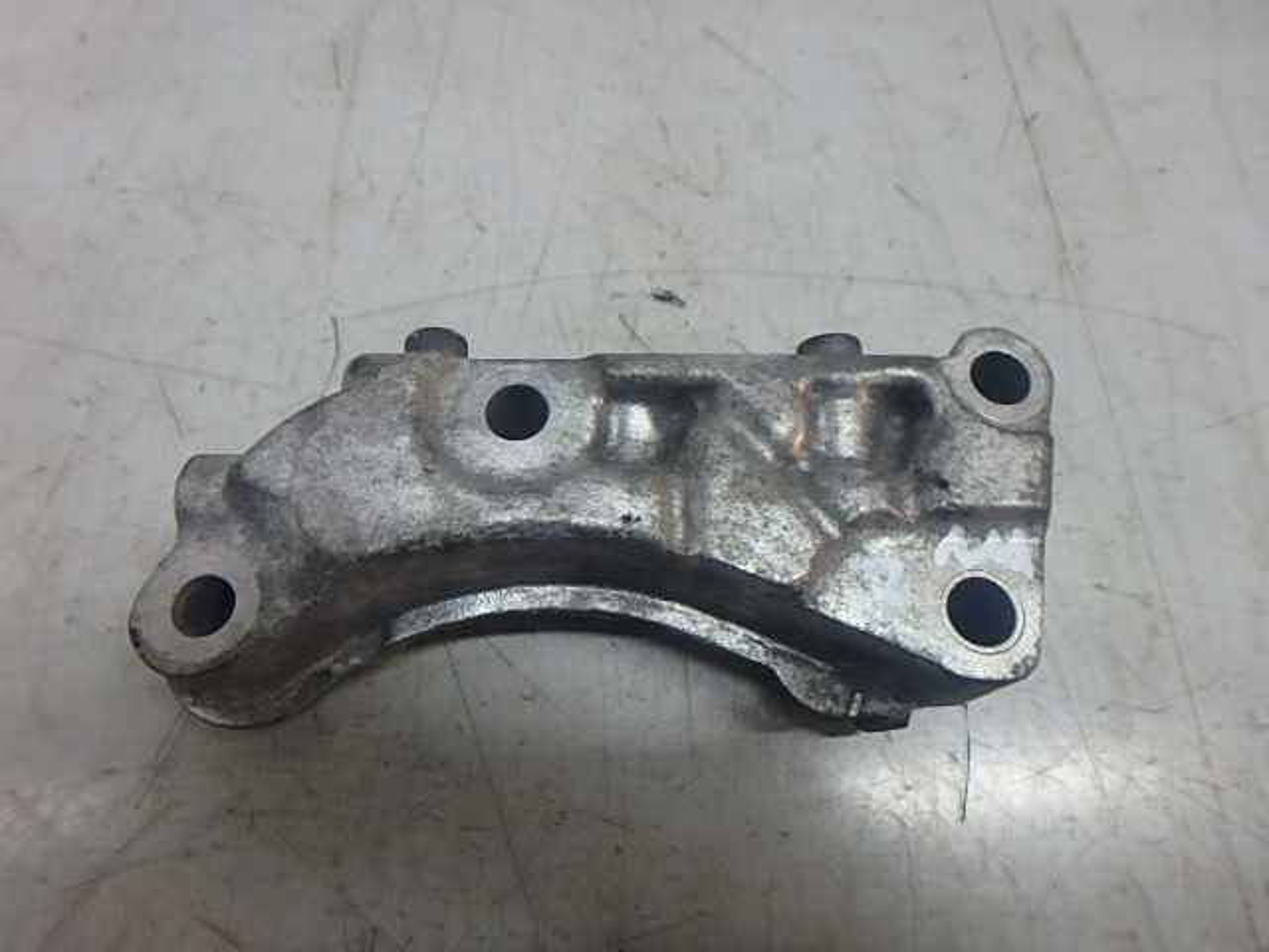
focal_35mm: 21
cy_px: 476
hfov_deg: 79.0
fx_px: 770
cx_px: 634
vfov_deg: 63.4
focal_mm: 3.7
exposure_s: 1/40
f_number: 3.5
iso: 200
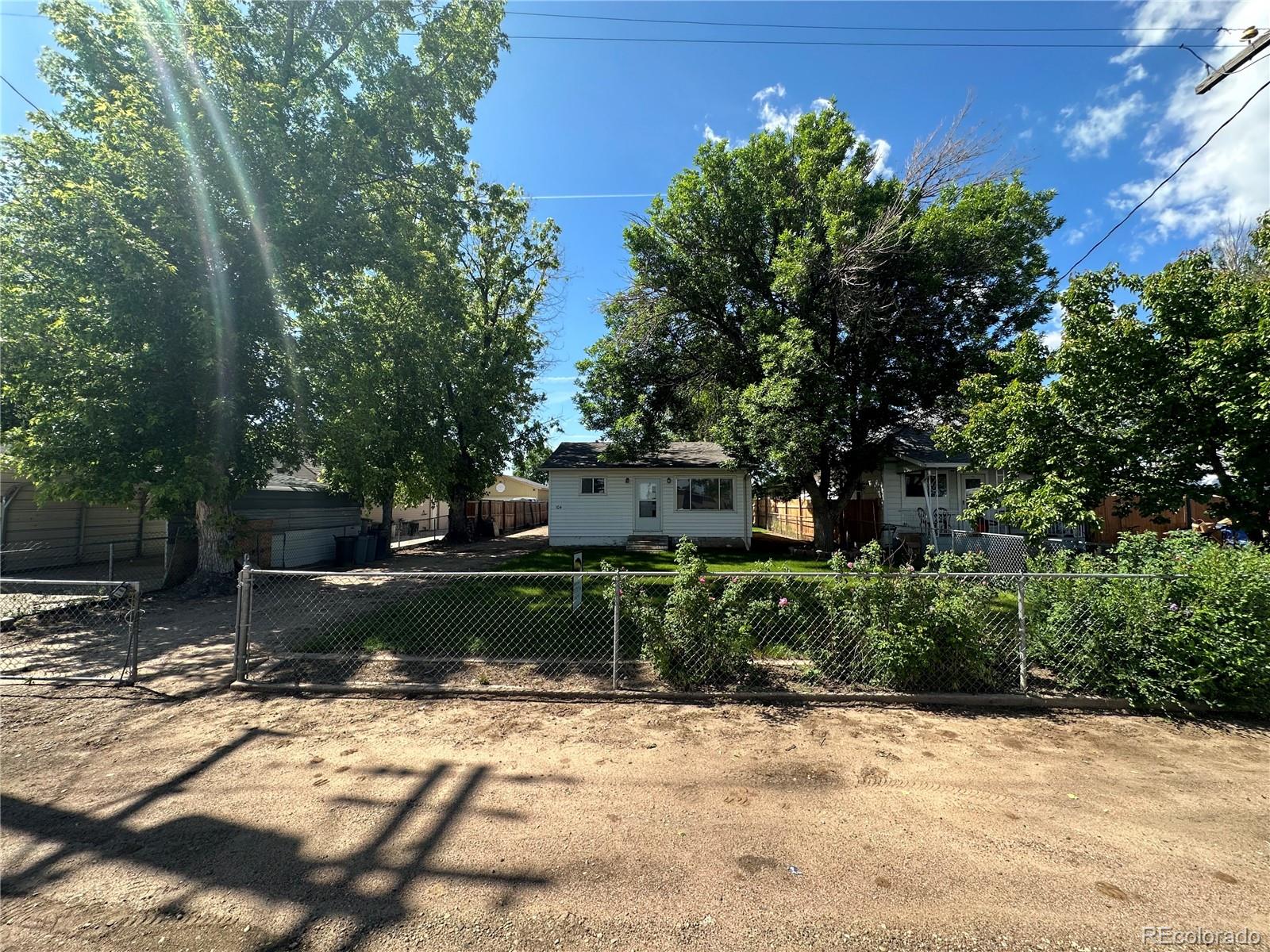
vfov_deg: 85.7
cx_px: 635
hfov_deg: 102.1
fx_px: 514
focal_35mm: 14
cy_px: 476
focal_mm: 2.22
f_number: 2.2
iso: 40
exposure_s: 1/593
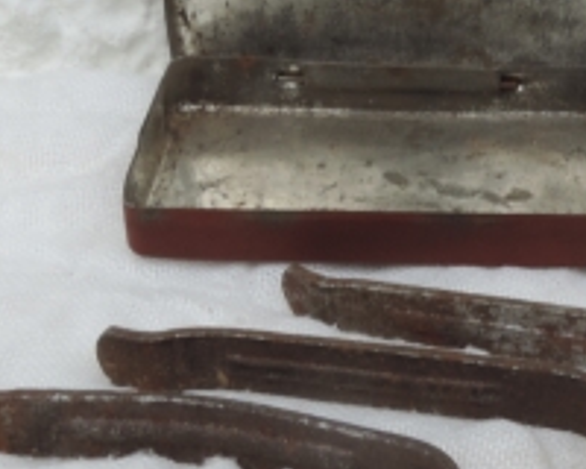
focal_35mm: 88
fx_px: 1526
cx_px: 501
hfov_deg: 21.4
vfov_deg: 17.5
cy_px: 193
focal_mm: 5.3
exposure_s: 1/80
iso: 80
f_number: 7.8
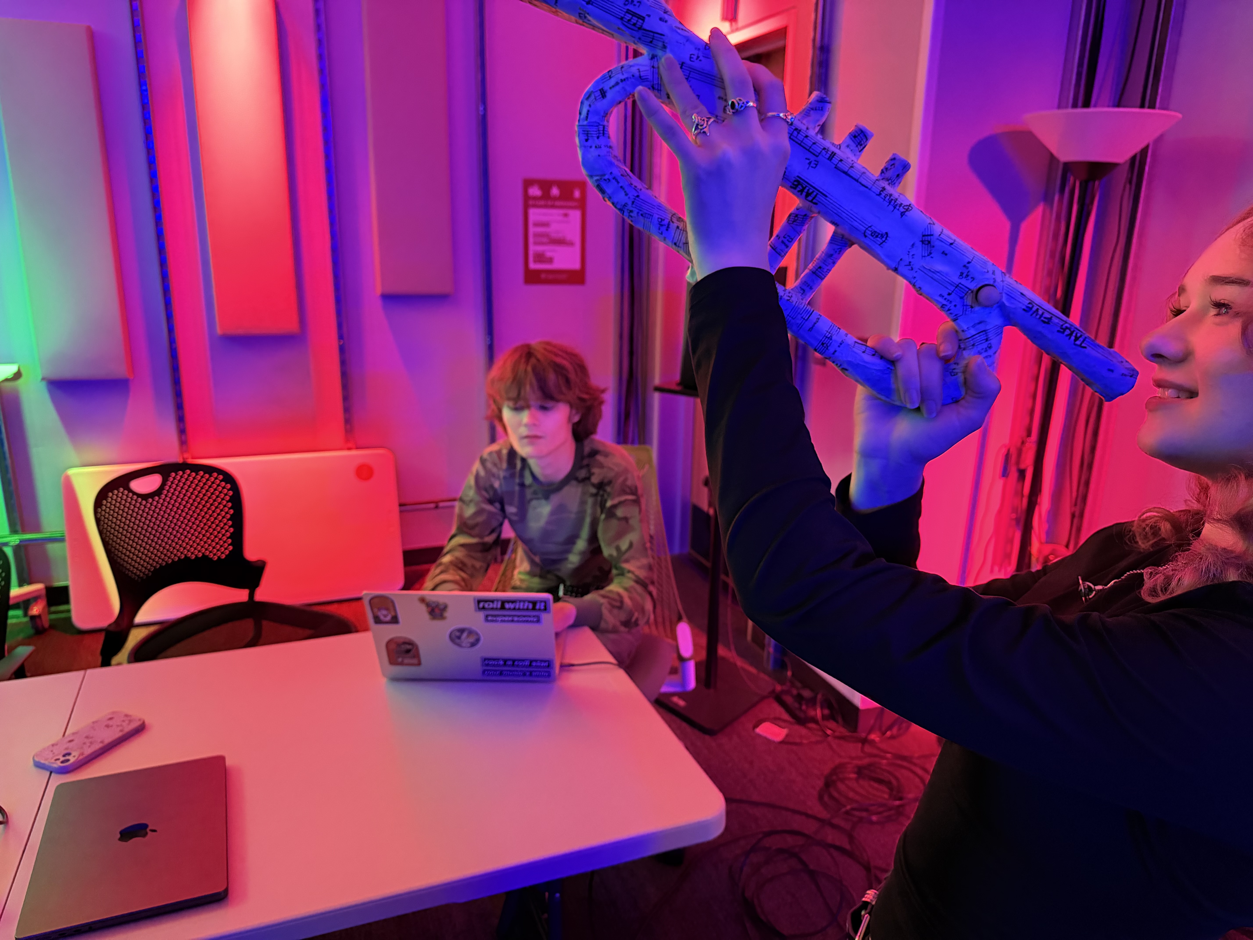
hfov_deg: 71.6
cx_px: 626
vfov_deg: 56.8
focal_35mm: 24
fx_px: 869
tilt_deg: -16.0
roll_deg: -1.0
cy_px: 470
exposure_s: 1/30
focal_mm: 6.76
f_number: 1.78
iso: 800
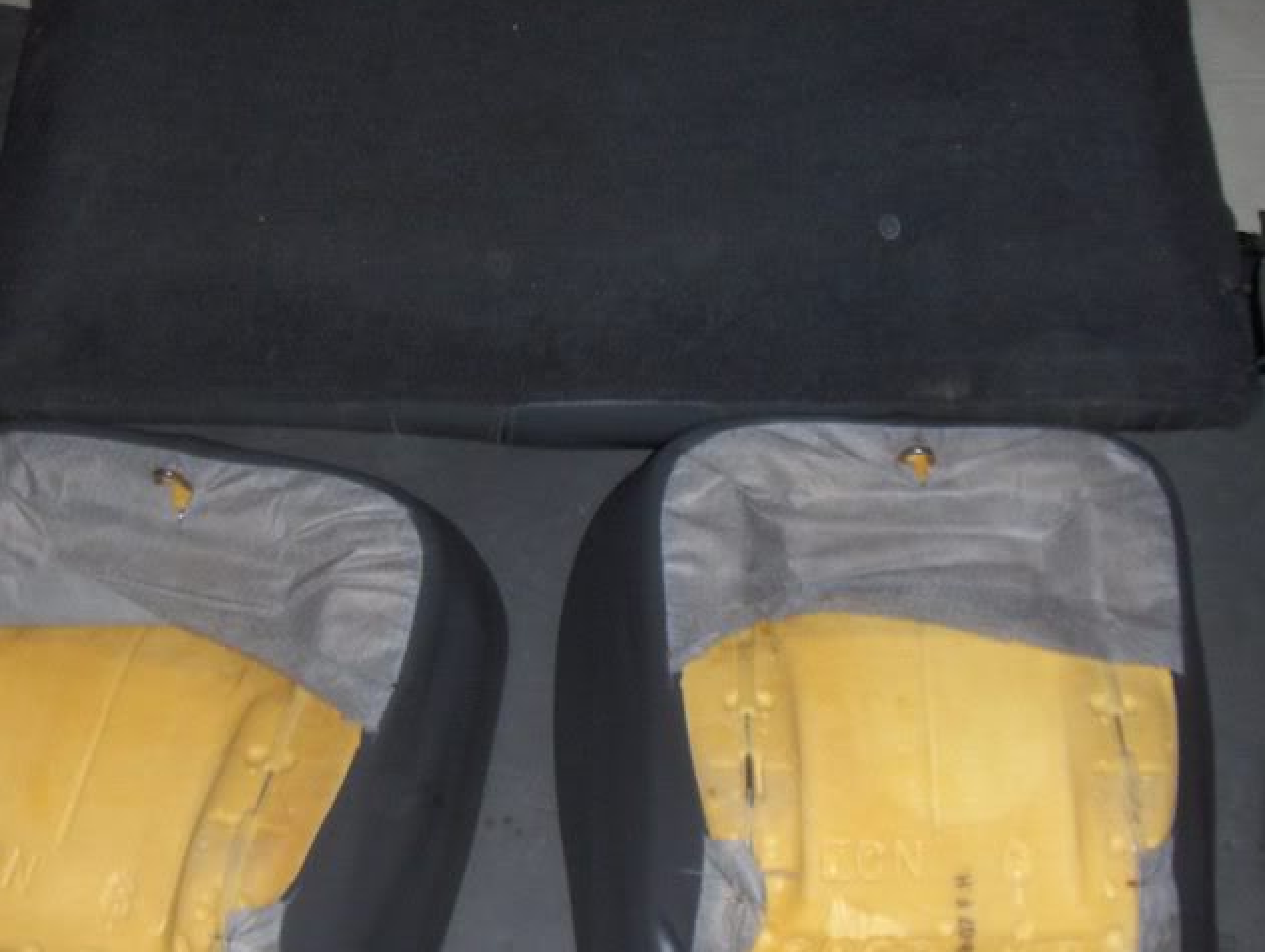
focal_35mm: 52
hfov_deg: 36.8
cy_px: 481
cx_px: 593
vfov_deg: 28.1
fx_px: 1903
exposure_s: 1/60
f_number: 3.5
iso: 100
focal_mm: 6.5
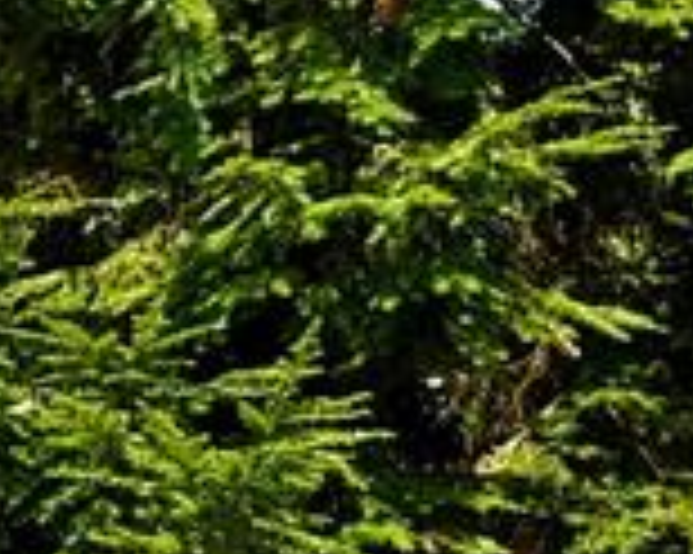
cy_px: 500
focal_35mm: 91
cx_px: -558
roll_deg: -1.8
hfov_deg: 17.2
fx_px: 1865
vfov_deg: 16.6
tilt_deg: -0.1
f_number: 2.2
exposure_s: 1/625
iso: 50
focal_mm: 2.22
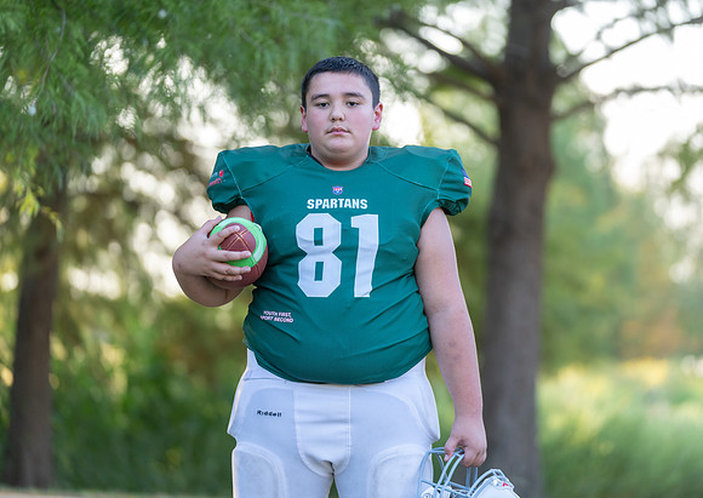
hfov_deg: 14.4
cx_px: 383
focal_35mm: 140
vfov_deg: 10.2
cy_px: 243
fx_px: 2786
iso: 250
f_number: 2.8
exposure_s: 1/320
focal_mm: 131
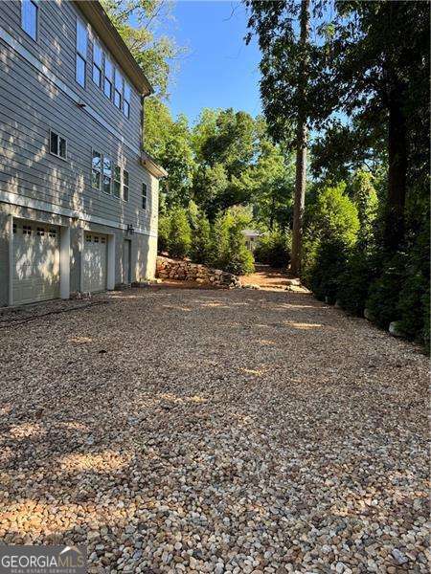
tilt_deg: -2.9
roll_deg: -1.0
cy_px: 287
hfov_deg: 56.8
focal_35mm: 24
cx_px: 216
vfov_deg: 71.6
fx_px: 398
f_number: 1.78
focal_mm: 6.76
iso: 80
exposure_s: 1/588
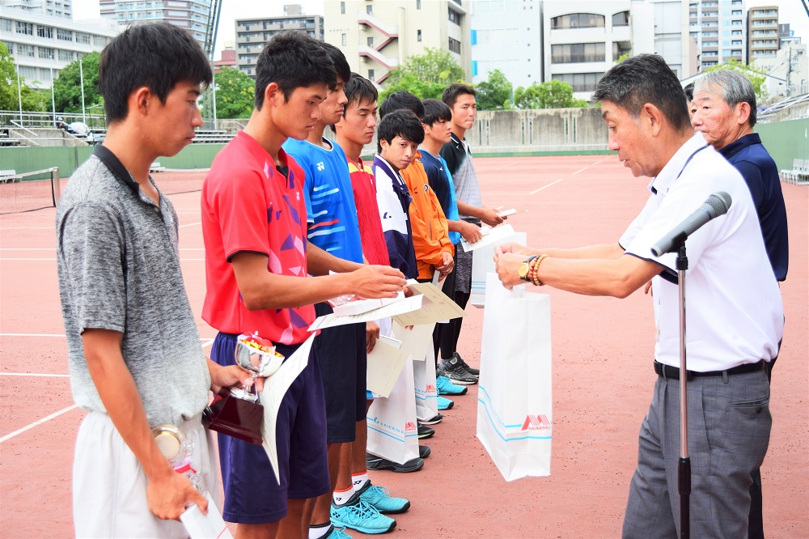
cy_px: 270
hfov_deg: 42.3
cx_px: 404
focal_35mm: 46
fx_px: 1045
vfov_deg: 28.9
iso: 125
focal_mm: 31
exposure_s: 1/320
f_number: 4.2
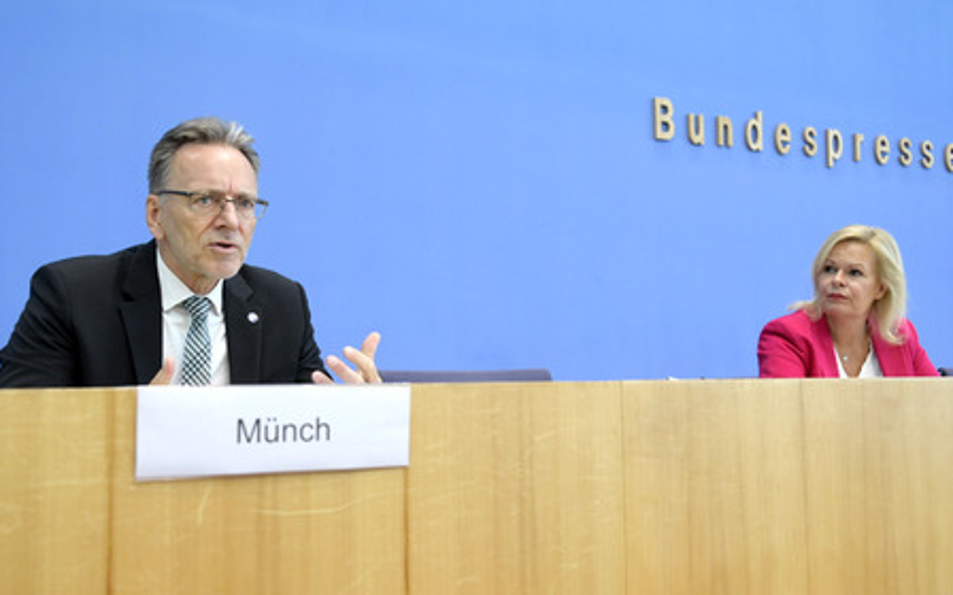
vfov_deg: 31.2
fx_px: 1065
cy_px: 302
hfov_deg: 48.2
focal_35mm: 41
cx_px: 478
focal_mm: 40
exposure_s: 1/500
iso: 4000
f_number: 5.6
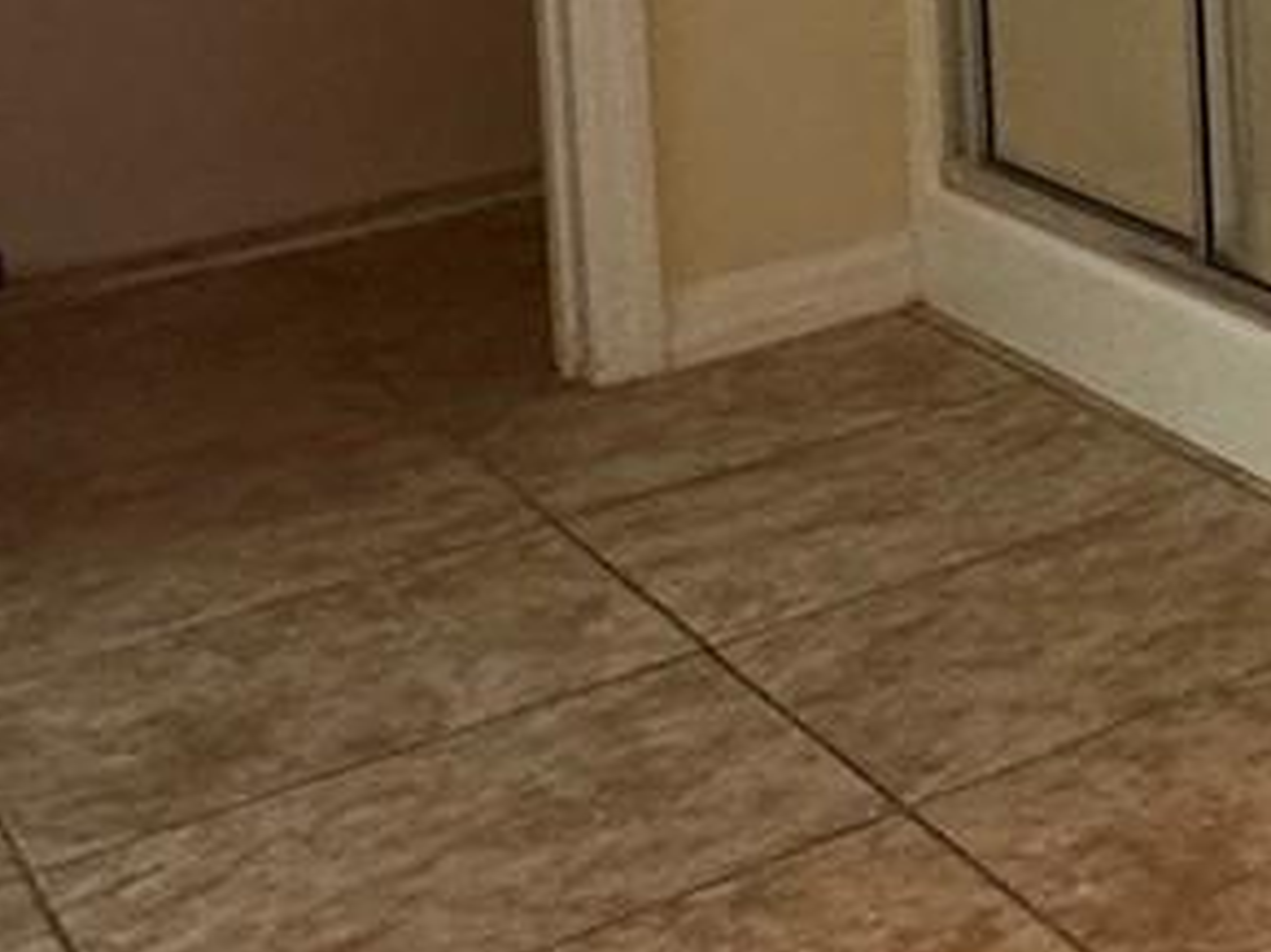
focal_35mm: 77
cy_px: -607
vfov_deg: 16.8
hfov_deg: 17.7
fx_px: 2826
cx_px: 2546
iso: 160
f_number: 2.2
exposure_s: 1/120
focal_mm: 2.22
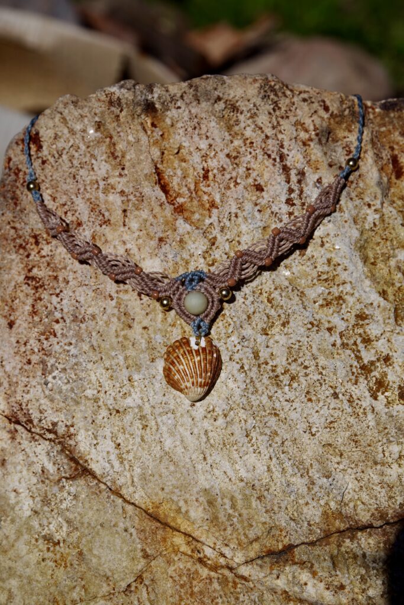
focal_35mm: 105
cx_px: 202
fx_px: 1767
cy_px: 302
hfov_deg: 13.0
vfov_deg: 19.5
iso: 100
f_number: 11
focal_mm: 105
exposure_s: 1/500
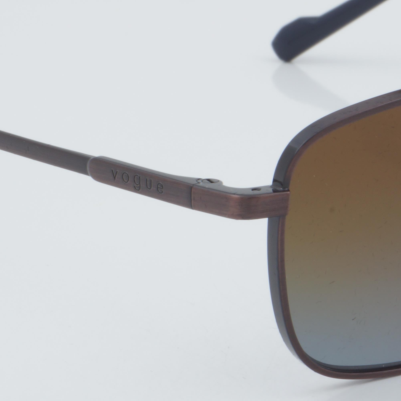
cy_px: 178
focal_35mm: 191
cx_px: 370
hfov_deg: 9.1
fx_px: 2503
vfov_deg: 9.2
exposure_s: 1/3
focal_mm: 50
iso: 100
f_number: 32
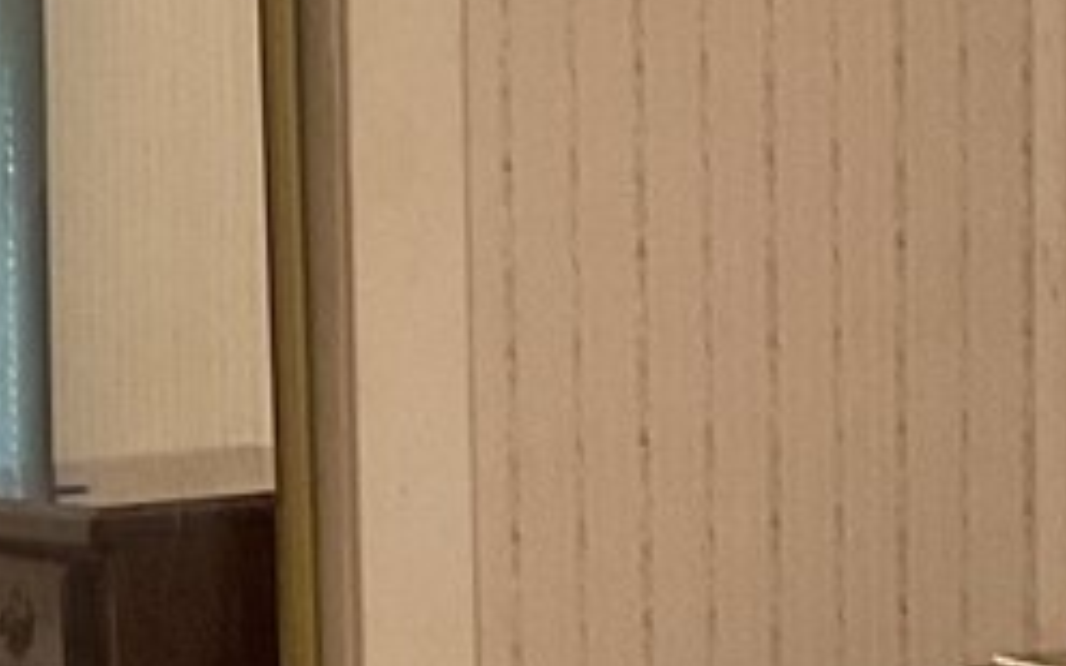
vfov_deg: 6.5
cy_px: 1066
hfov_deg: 10.6
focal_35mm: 198
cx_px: 275
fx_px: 5752
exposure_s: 1/60
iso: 250
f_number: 1.8
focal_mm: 3
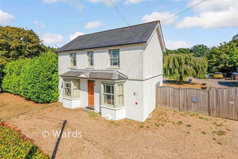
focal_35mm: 14
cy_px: 80
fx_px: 93
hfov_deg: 104.2
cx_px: 119
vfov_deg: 81.2
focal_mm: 14
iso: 100
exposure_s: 1/500
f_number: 8
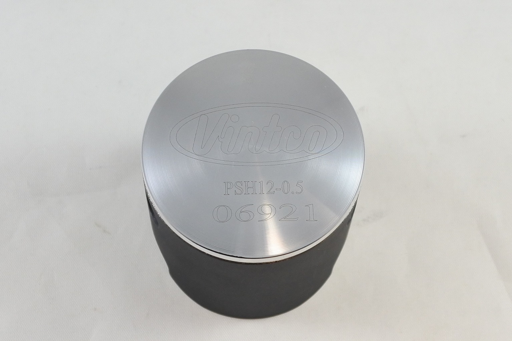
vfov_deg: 32.6
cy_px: 170
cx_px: 256
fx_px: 583
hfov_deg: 47.4
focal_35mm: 41
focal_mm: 15.3
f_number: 4.2
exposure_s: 1/125
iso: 400
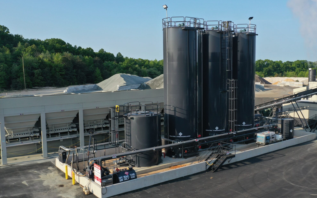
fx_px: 320
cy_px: 104
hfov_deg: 52.6
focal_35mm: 37
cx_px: 177
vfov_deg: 34.4
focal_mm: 10.26
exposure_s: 1/320
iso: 100
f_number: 5.6
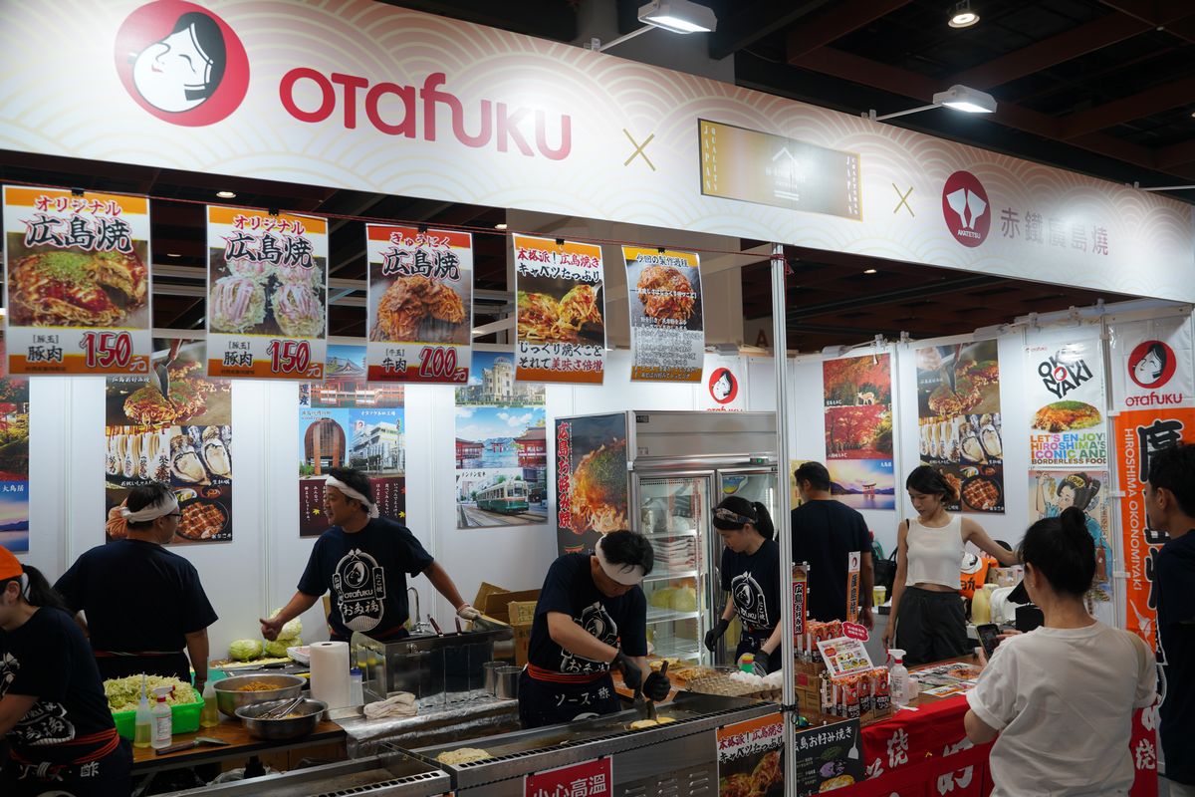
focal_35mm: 28
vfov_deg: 46.4
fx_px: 929
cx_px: 598
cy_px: 398
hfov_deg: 65.5
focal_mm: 28
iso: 200
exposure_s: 1/60
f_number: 4
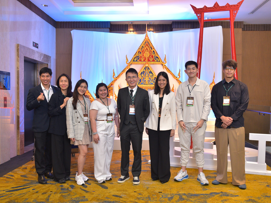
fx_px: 258
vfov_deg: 42.9
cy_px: 100
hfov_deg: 55.3
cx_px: 147
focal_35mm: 33
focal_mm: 30
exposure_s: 1/125
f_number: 5.6
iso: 1600
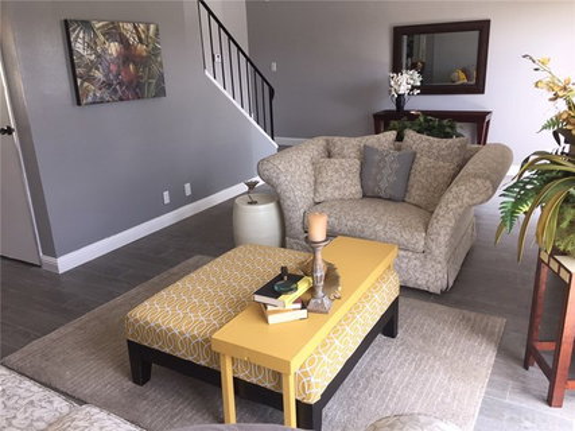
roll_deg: +2.1
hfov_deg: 61.7
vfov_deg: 48.2
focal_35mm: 29
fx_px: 482
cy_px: 216
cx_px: 288
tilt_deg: -17.5
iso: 32
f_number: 2.2
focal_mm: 4.15
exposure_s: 1/60
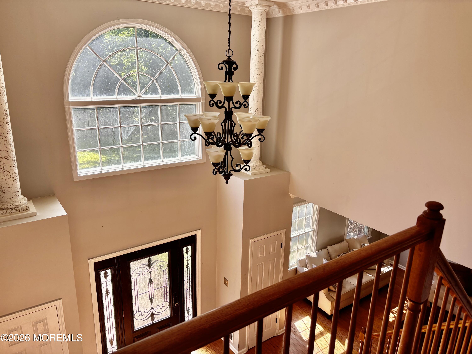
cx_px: 236
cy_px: 177
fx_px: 355
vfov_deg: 53.1
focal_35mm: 26
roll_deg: -2.5
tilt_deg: -16.1
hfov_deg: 67.3
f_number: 1.6
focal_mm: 5.96
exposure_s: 1/162
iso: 40
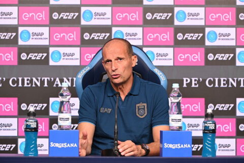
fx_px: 1017
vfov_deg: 9.1
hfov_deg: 13.7
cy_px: 82
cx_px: 122
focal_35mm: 150
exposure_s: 1/320
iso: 3200
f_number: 5
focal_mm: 150
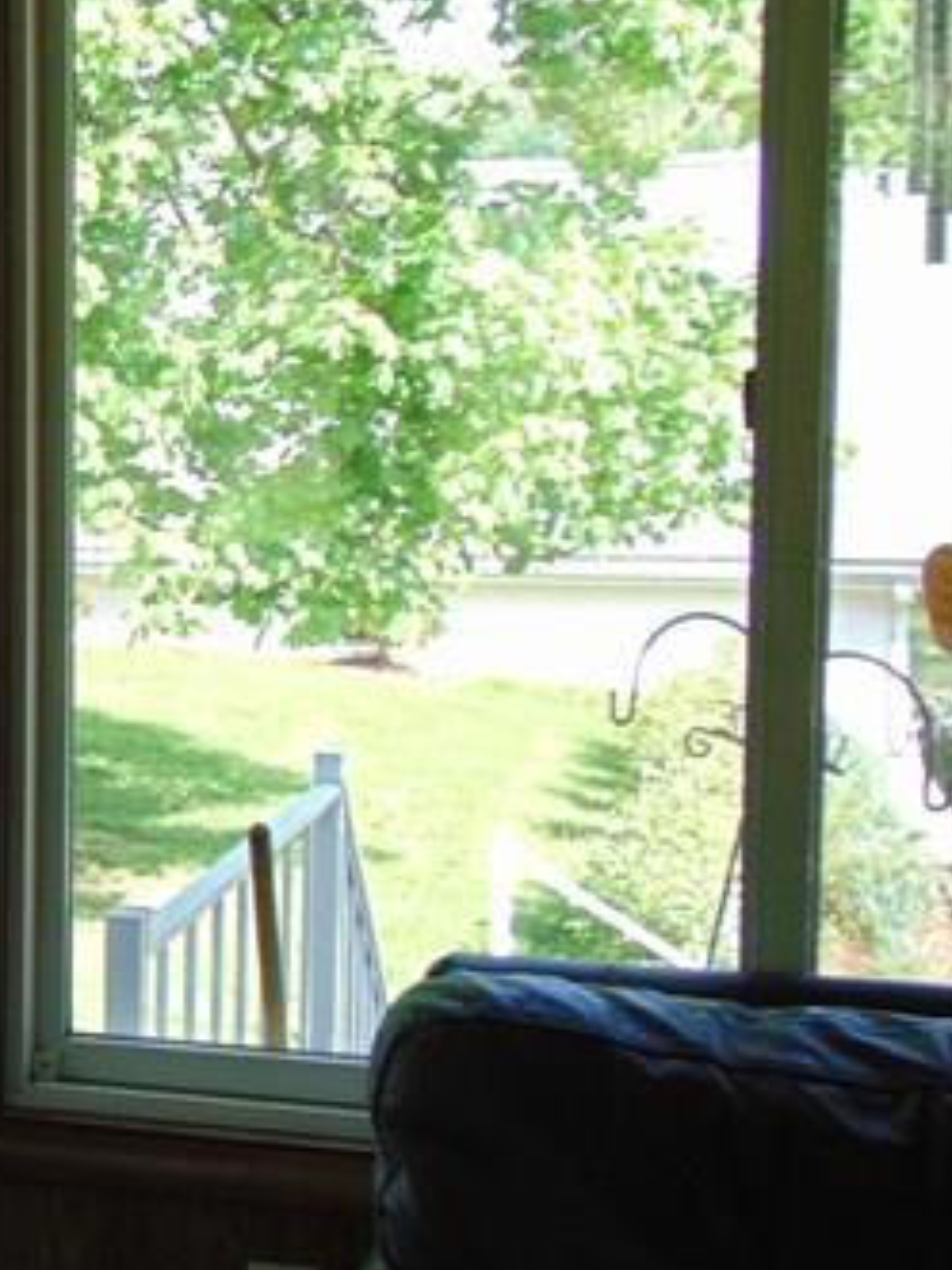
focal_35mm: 77
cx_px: -516
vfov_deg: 25.3
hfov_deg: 17.1
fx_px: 2824
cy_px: 635
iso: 80
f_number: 3
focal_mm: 4.5
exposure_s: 1/80
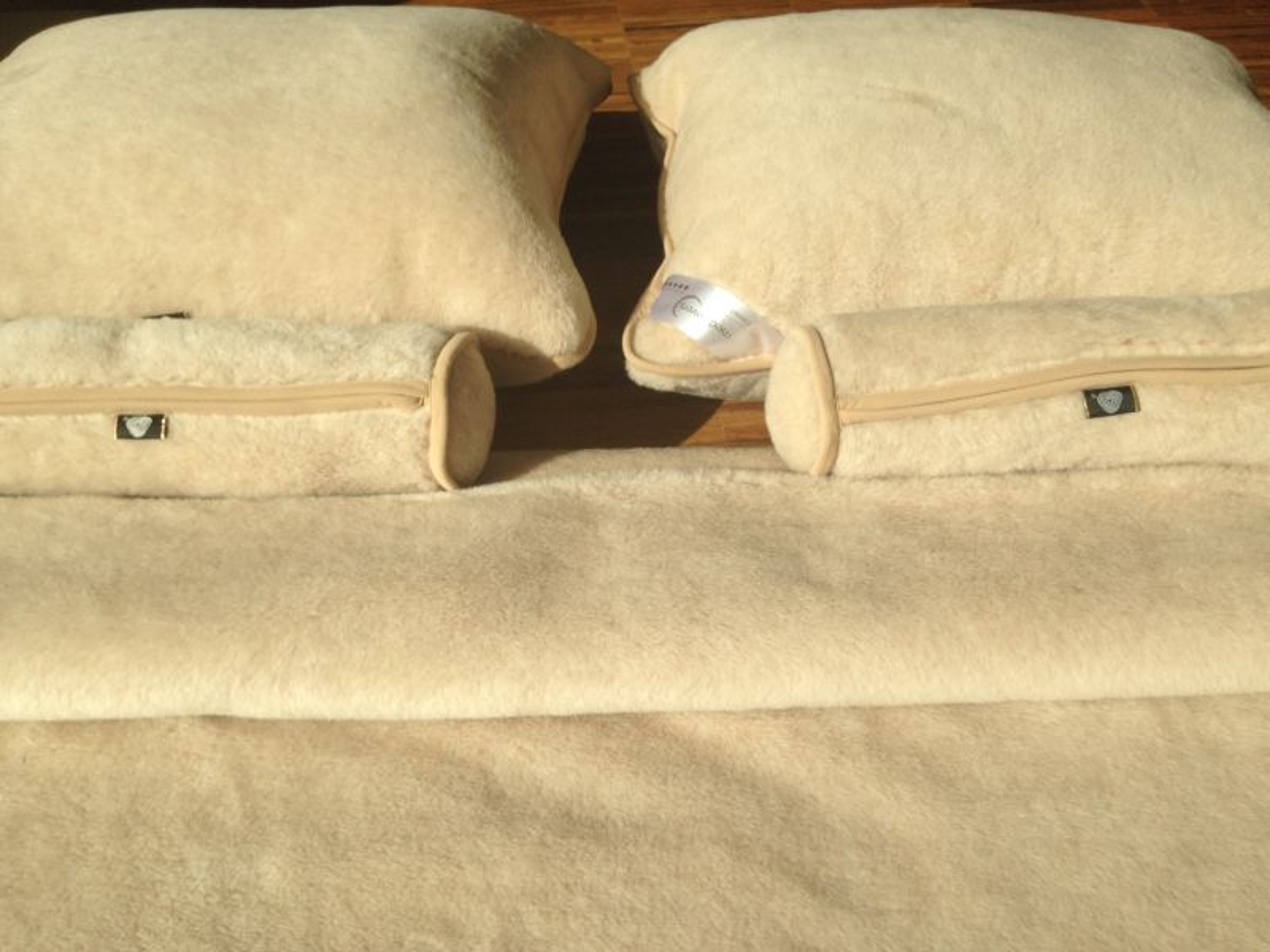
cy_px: 476
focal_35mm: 33
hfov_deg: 55.4
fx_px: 1211
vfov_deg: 42.9
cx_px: 635
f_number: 2.4
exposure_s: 1/1695
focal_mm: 4.12
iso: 50
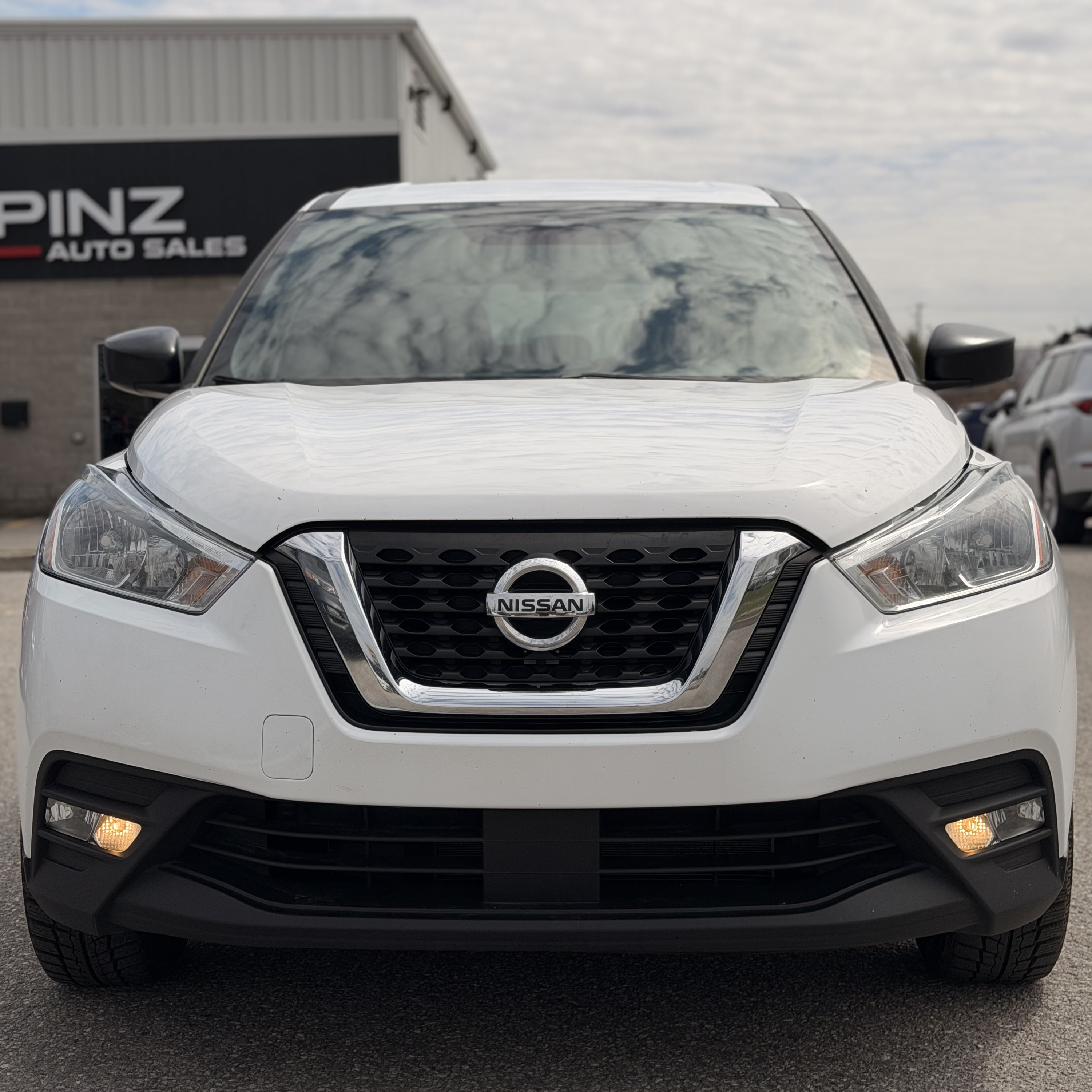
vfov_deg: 29.9
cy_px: 416
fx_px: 2034
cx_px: 548
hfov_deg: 30.0
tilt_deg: -0.8
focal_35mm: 57
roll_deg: +2.4
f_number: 1.78
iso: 64
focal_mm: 6.76
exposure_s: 1/13333
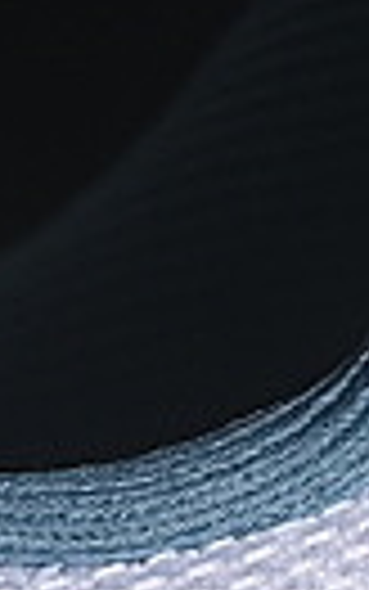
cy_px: 1090
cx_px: -1516
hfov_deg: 2.0
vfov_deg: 3.3
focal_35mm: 628
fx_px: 10094
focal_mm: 50
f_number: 7.1
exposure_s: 1/80
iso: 160
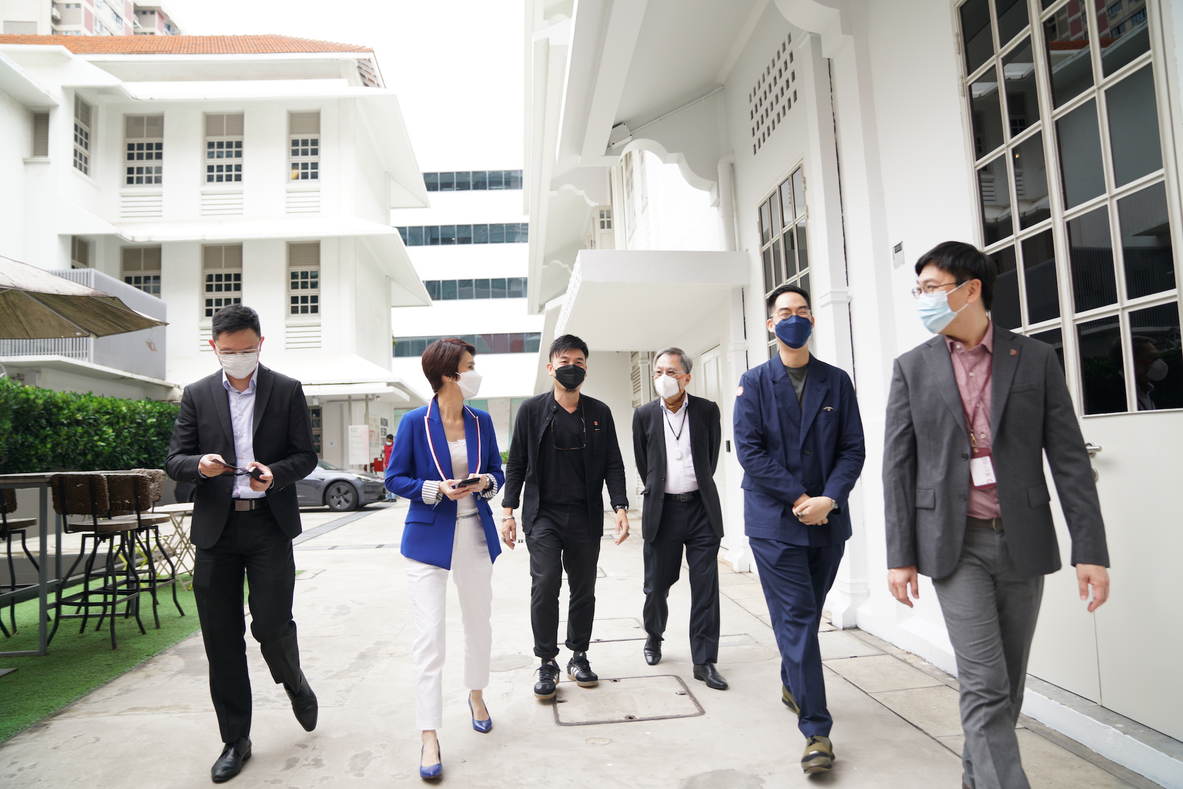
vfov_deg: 53.1
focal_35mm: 24
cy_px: 394
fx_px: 789
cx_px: 592
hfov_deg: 73.7
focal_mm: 24
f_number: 2.8
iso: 125
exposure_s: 1/320
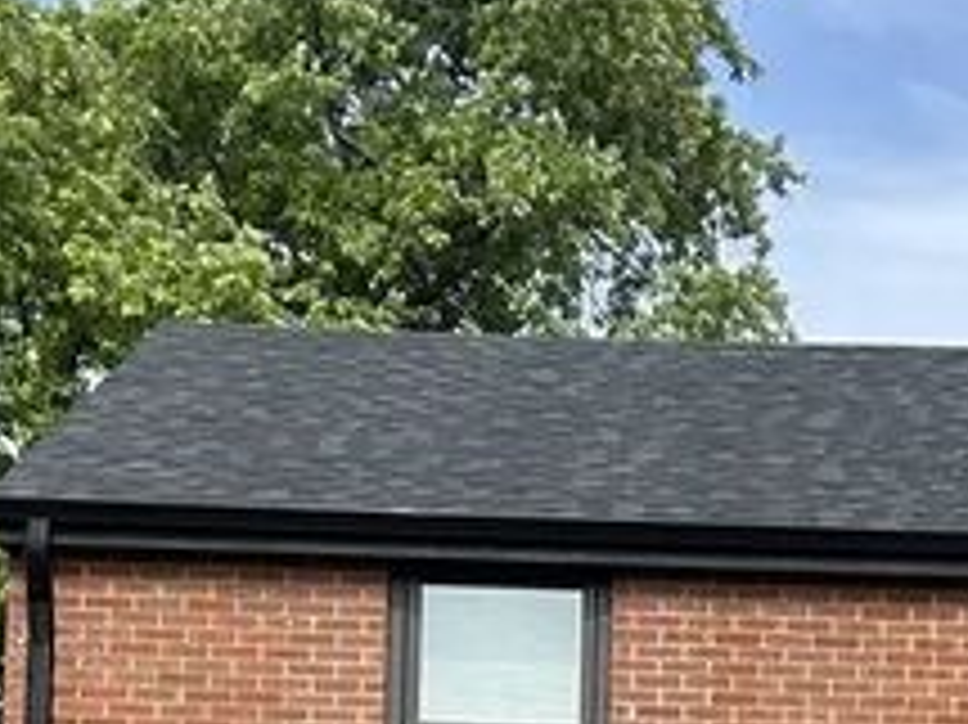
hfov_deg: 15.6
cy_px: 1165
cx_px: 968
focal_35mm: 124
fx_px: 3466
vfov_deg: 11.3
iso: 50
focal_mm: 5.7
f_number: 1.5
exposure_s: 1/1808
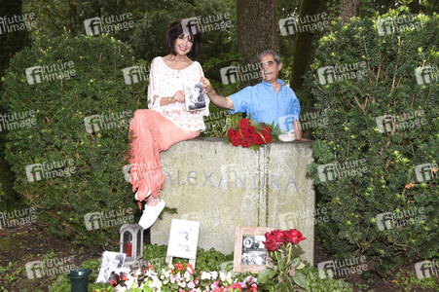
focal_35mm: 34
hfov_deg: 55.8
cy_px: 146
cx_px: 220
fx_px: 414
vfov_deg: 38.8
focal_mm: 34
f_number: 6.3
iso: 1000
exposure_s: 1/100
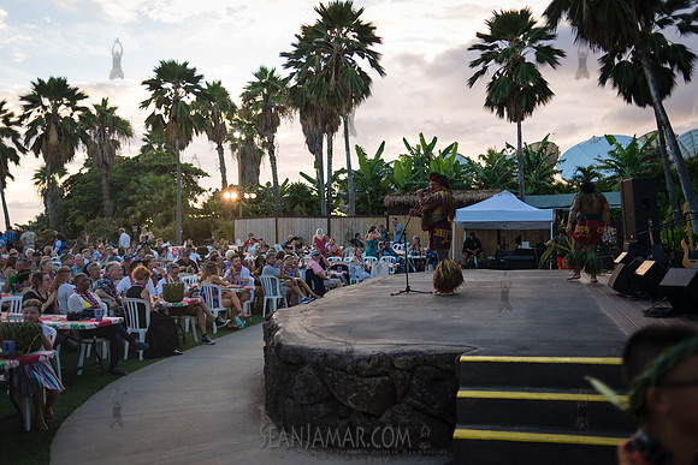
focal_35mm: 35
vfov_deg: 37.9
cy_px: 232
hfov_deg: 54.4
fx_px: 679
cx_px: 349
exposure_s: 1/1600
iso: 800
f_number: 2.5
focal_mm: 35
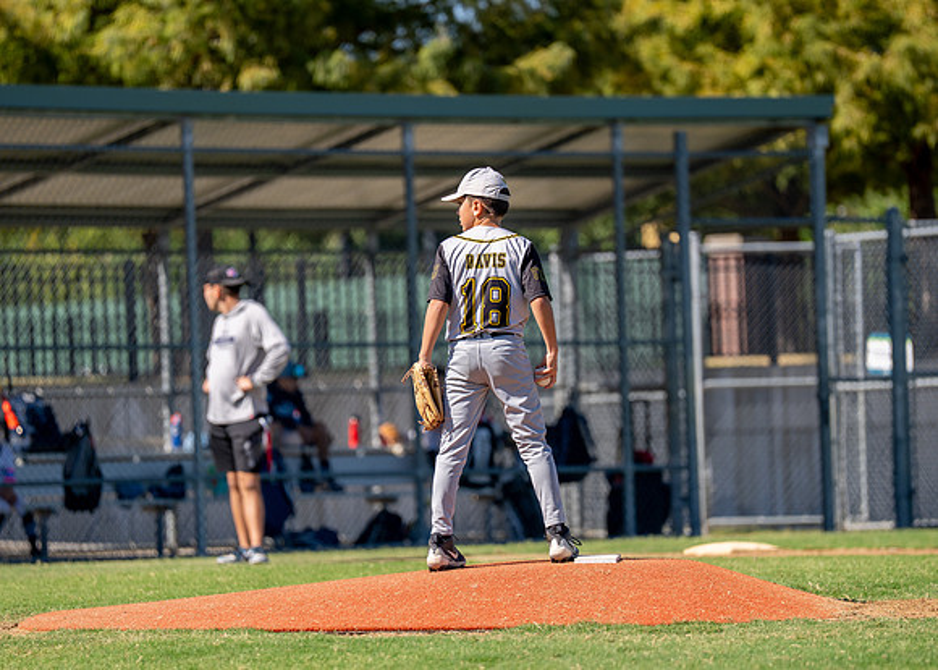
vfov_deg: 5.2
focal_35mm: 276
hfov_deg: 7.3
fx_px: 7350
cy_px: 348
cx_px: 474
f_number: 2.8
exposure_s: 1/1600
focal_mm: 200
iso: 100
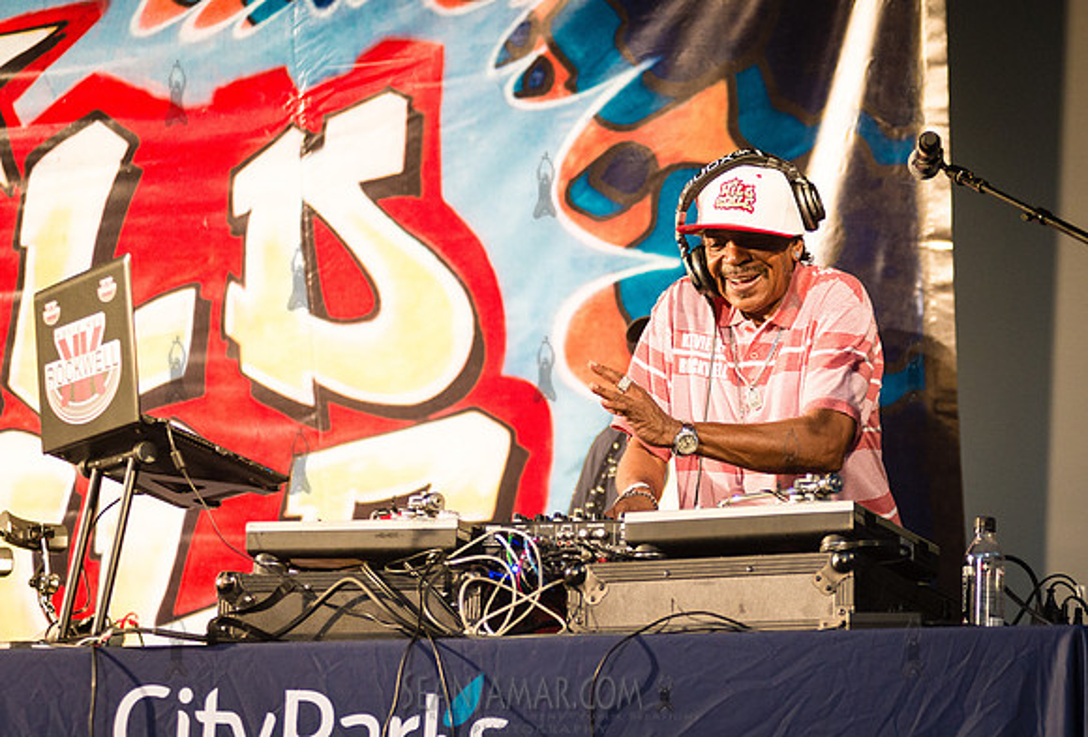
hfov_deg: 17.9
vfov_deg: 12.2
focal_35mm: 114
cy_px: 368
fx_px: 3451
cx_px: 722
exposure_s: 1/500
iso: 1600
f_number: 2.8
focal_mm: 86
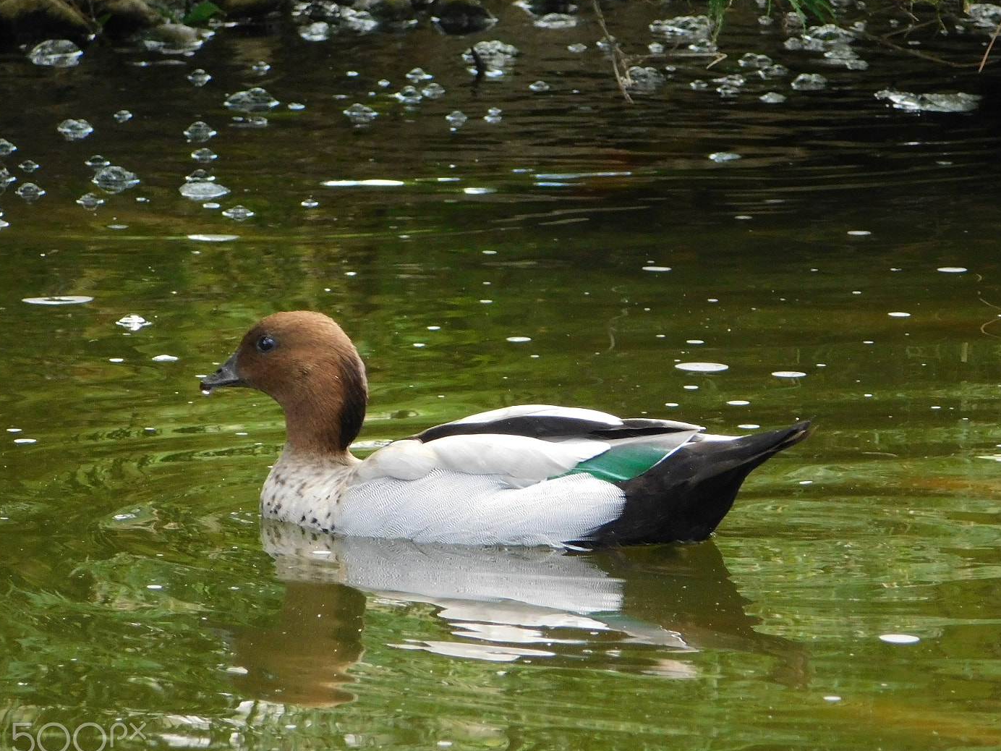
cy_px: 400
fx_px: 19288
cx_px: 545
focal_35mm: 667
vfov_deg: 2.2
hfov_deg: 3.0
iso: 400
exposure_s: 1/160
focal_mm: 102.5
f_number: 6
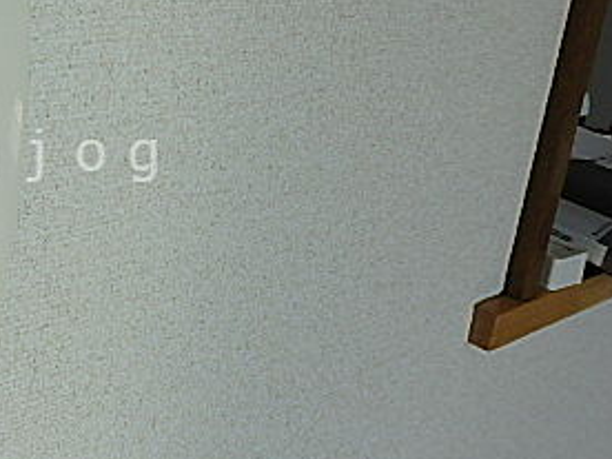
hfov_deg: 31.1
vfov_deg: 25.1
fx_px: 1025
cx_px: 18
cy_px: 155
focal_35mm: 58
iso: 125
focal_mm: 4.5
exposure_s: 1/640
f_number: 3
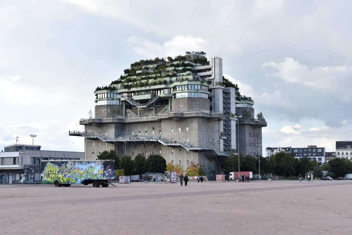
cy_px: 118
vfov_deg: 23.8
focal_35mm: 57
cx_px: 176
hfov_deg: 35.0
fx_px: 557
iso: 100
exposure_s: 1/80
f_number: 9
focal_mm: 38
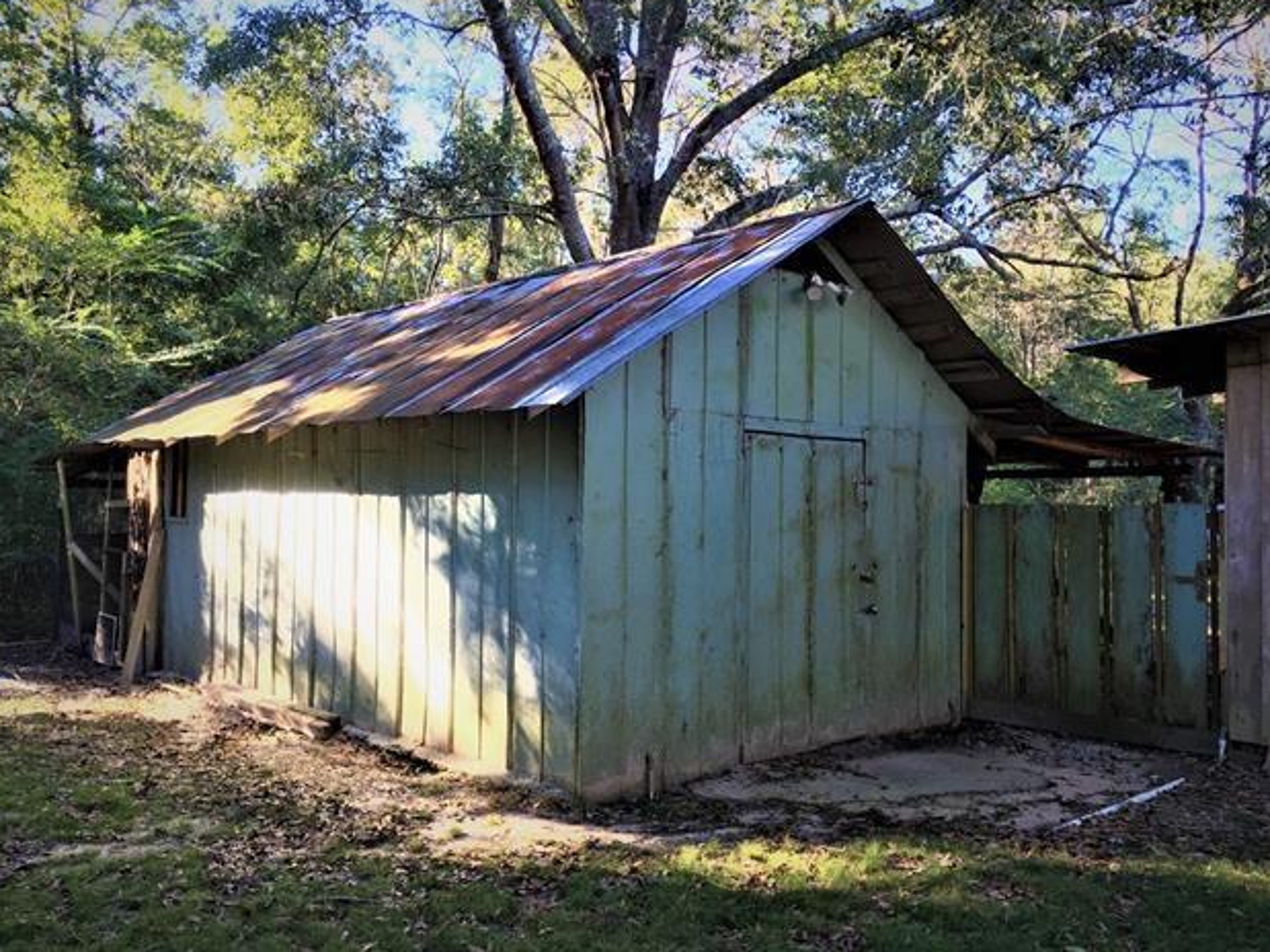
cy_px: 464
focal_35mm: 30
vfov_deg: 46.8
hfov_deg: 60.0
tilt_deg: +2.9
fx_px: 1100
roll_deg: -0.6
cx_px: 636
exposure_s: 1/60
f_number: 2.2
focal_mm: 4.15
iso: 32
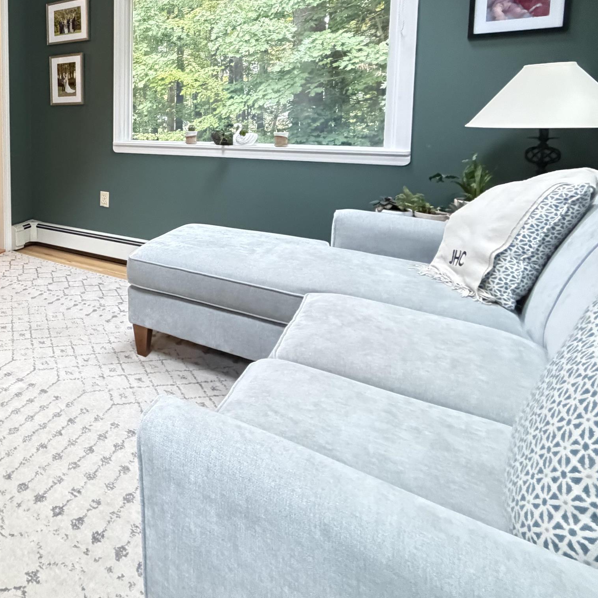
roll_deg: +1.3
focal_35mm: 25
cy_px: 151
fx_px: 489
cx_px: 1
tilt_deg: -4.4
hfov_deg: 50.8
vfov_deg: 59.6
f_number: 2.2
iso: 1000
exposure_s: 1/60
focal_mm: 2.22
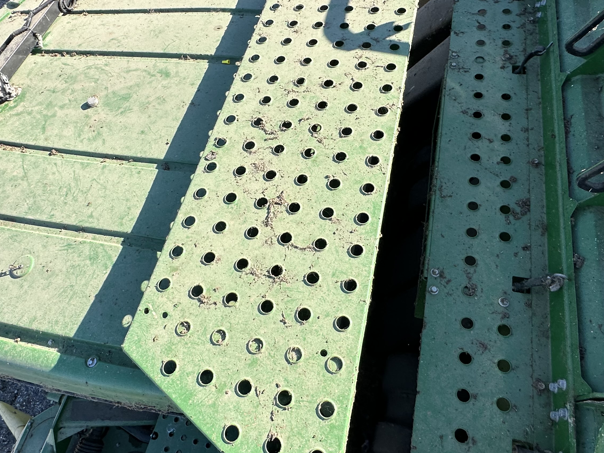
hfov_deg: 69.3
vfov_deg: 54.7
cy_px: 198
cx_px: 286
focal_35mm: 25
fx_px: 436
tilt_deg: -55.3
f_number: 2.2
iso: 40
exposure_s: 1/895
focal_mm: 2.22
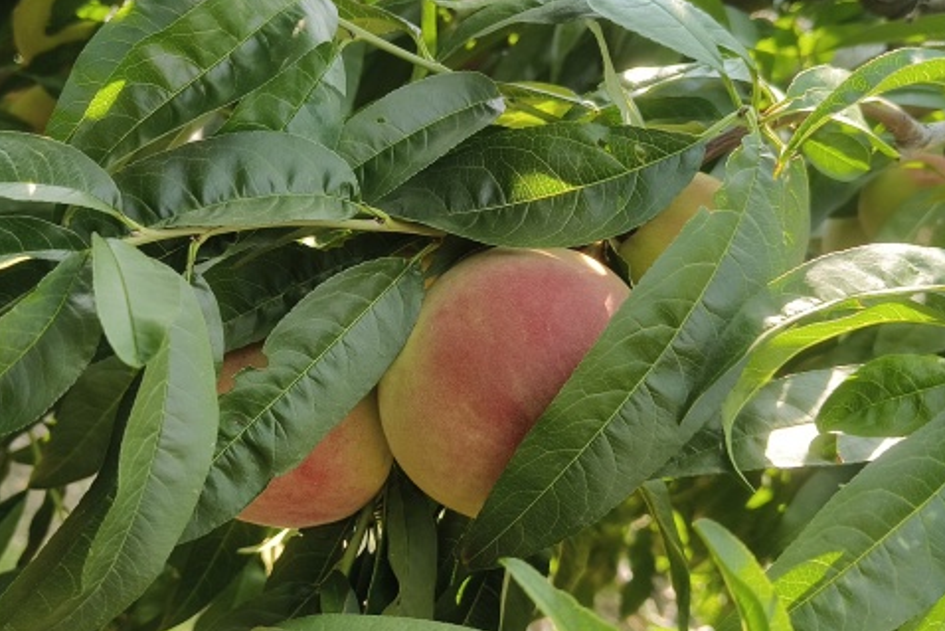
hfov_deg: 48.2
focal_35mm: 40
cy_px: 354
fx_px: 1050
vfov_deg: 33.4
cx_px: 393
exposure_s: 1/184
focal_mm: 5.56
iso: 100
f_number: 1.88
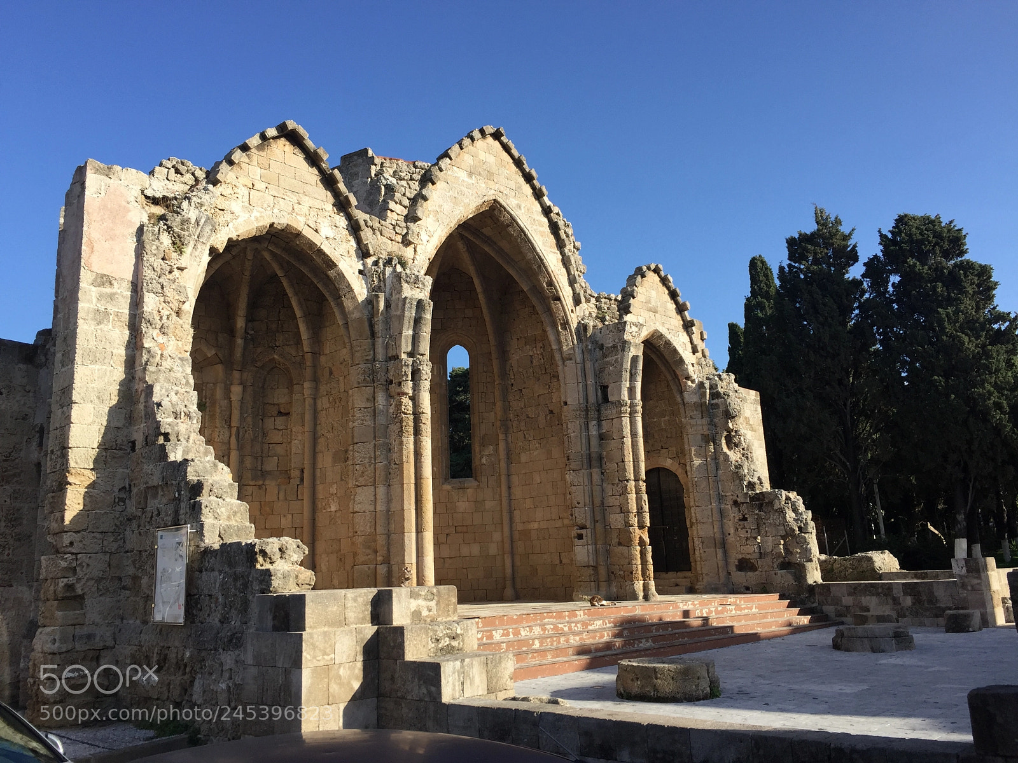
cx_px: 509
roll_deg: +1.6
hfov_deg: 61.7
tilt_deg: +14.1
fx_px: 853
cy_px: 382
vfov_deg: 48.2
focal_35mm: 29
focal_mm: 4.15
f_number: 2.2
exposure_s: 1/1364
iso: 32
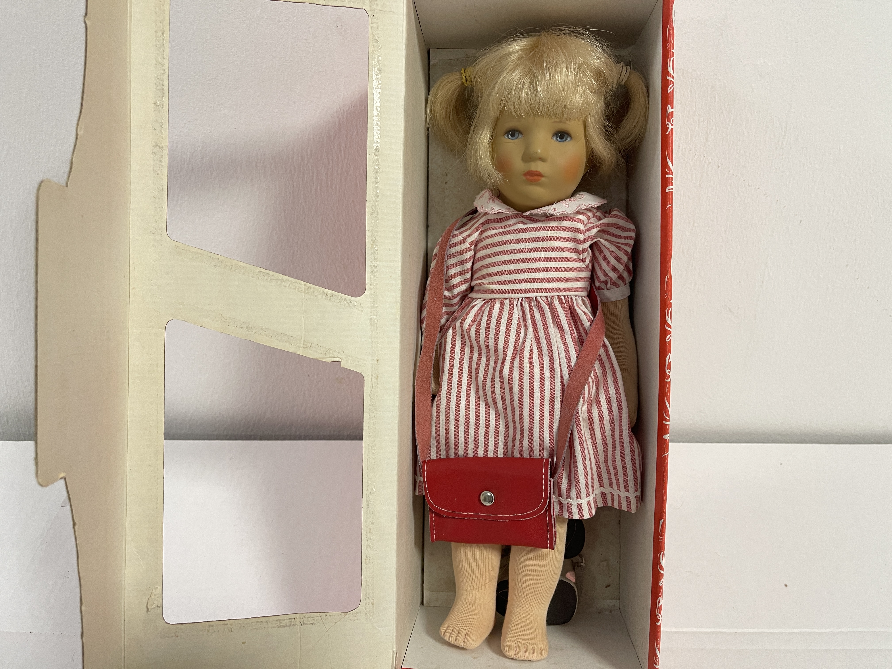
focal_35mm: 25
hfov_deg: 69.4
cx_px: 446
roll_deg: +1.3
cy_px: 334
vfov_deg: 54.9
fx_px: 644
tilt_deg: -27.5
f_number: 1.6
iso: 125
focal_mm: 5.1
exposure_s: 1/50
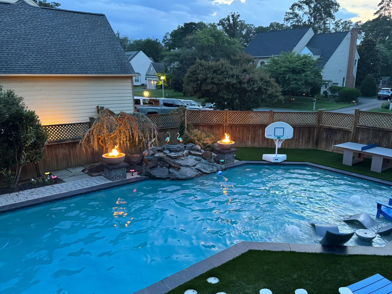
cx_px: 219
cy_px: 162
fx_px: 317
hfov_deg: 63.2
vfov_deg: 49.7
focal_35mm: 28
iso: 800
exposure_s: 1/60
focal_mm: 6.76
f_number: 1.78
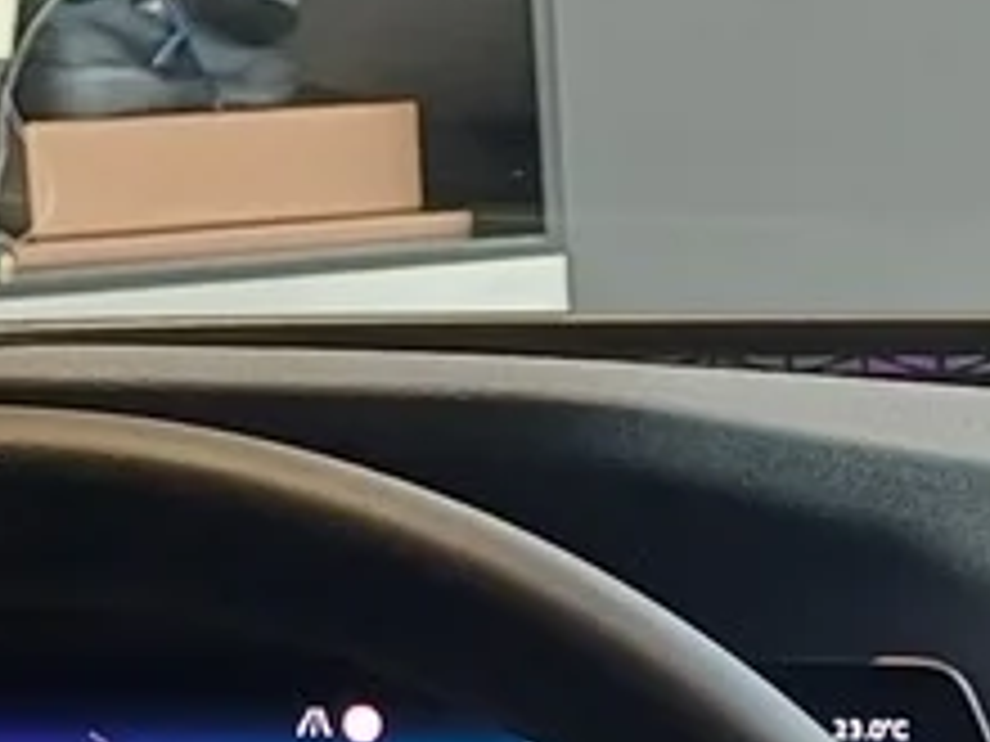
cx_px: 1624
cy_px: 1372
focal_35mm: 182
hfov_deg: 10.4
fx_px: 5205
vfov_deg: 7.9
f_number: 1.8
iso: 80
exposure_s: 1/50
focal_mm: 4.65
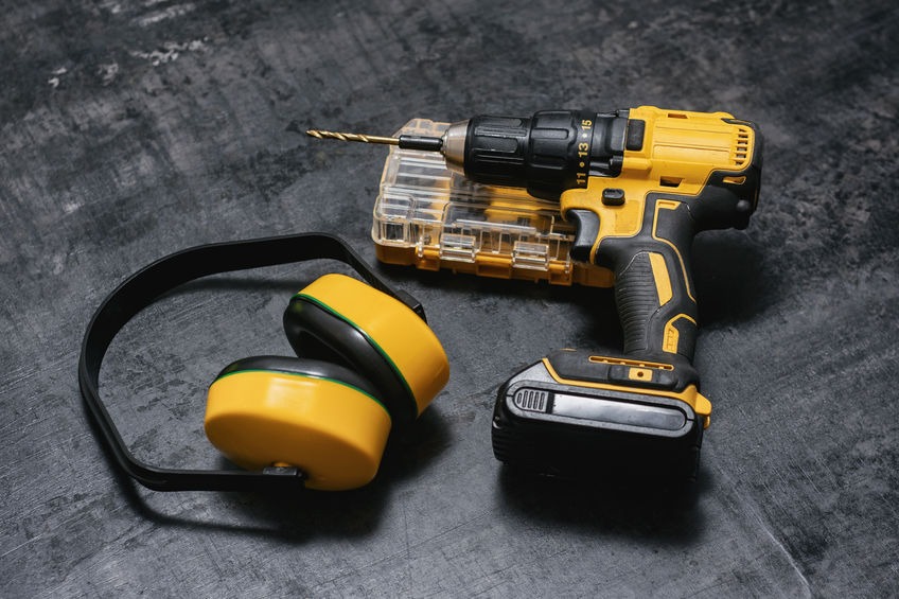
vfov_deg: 18.2
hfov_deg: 27.0
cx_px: 450
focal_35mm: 75
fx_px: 1872
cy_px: 300
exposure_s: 1/160
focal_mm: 50
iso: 100
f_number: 3.5
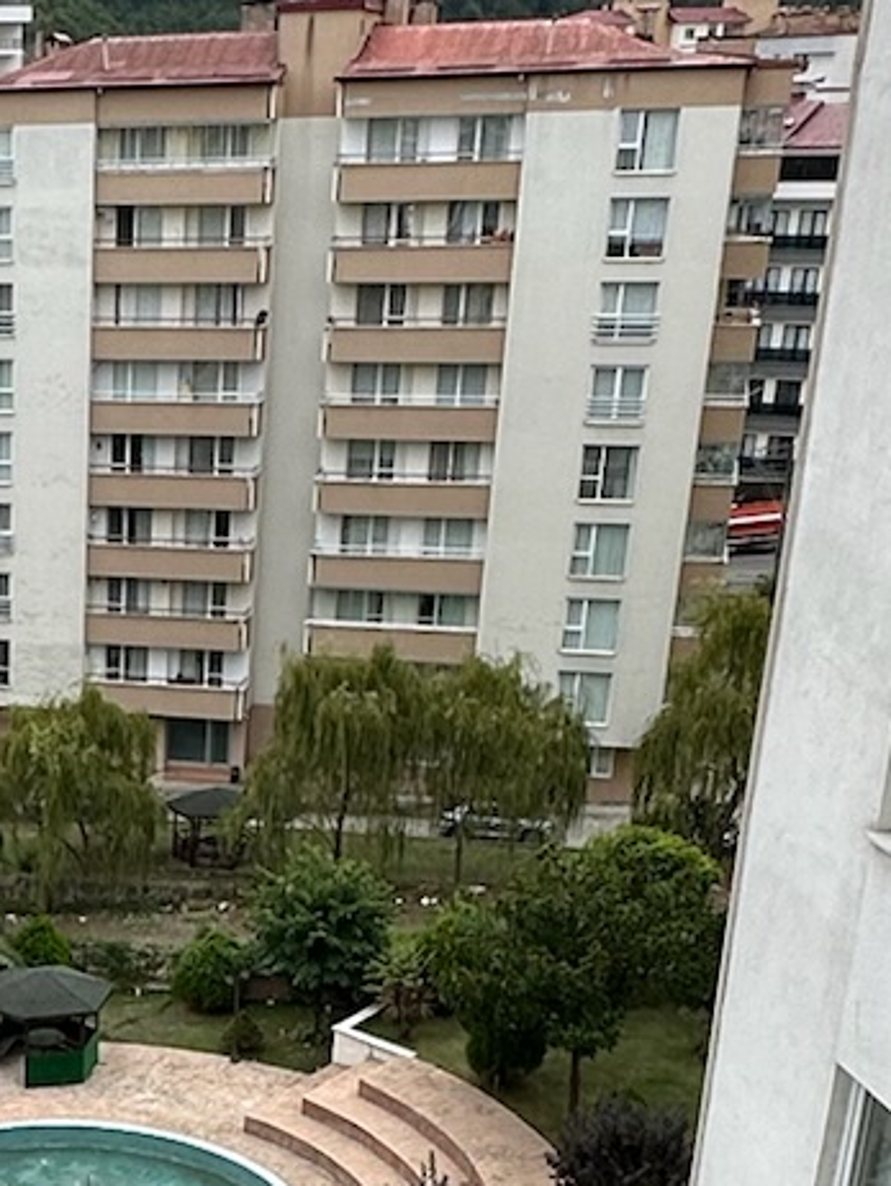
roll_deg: +0.7
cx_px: -177
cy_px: 1022
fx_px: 2126
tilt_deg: -21.8
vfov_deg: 30.1
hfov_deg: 21.9
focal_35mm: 62
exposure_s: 1/164
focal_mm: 2.22
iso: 40
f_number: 2.2
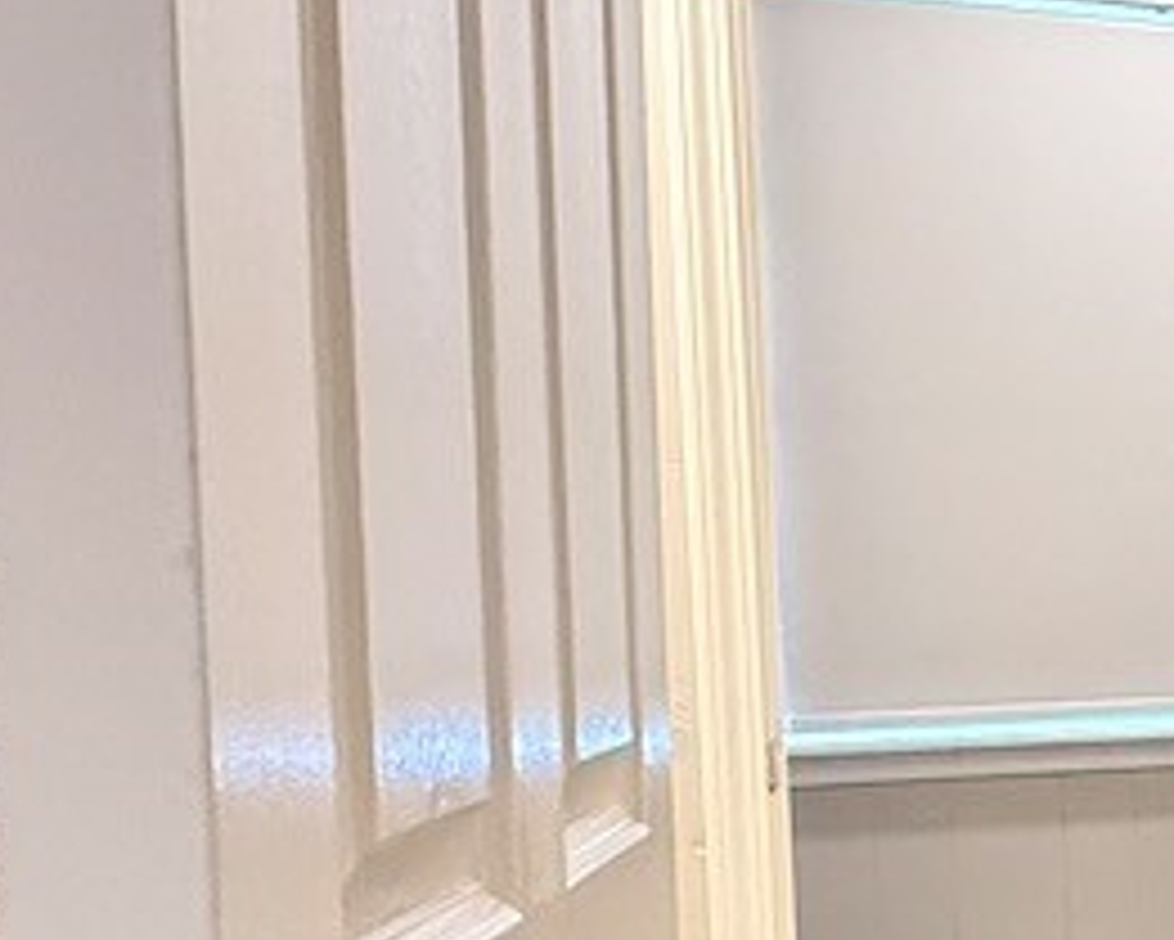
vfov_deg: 22.7
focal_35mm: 67
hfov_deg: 17.4
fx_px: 2329
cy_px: 661
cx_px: 2492
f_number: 2.2
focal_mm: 2.22
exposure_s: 1/60
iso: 500
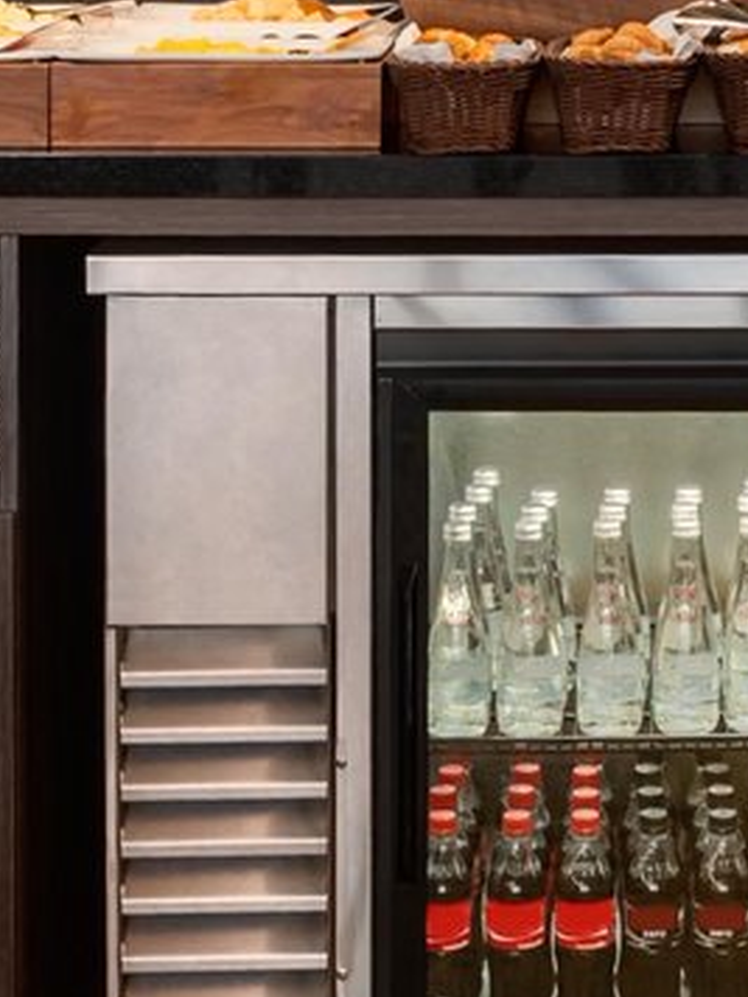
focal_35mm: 116
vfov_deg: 16.5
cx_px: 1904
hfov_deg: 10.6
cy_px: -81
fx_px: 3342
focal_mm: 24
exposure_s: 1/2
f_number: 8
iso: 400
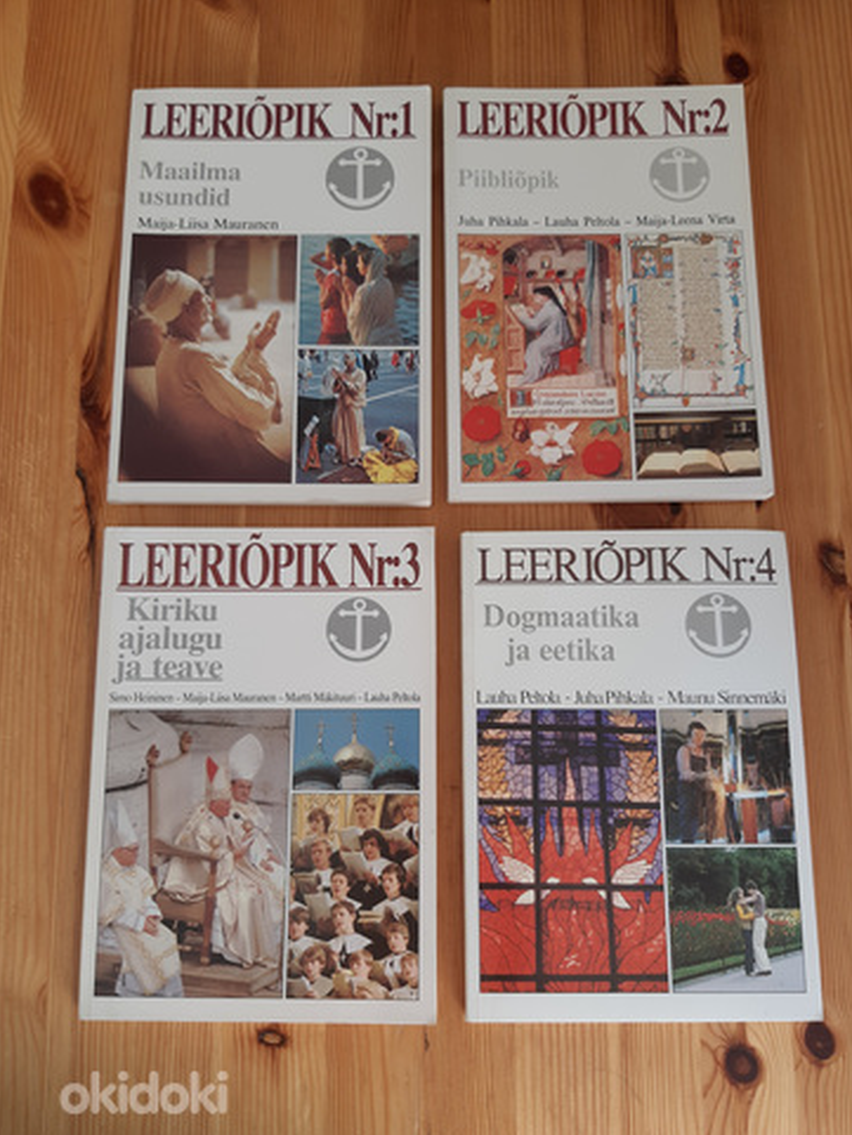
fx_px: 886
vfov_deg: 65.3
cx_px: 435
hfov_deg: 51.4
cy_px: 585
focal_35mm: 27
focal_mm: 3.93
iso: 50
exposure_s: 1/100
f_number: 1.7
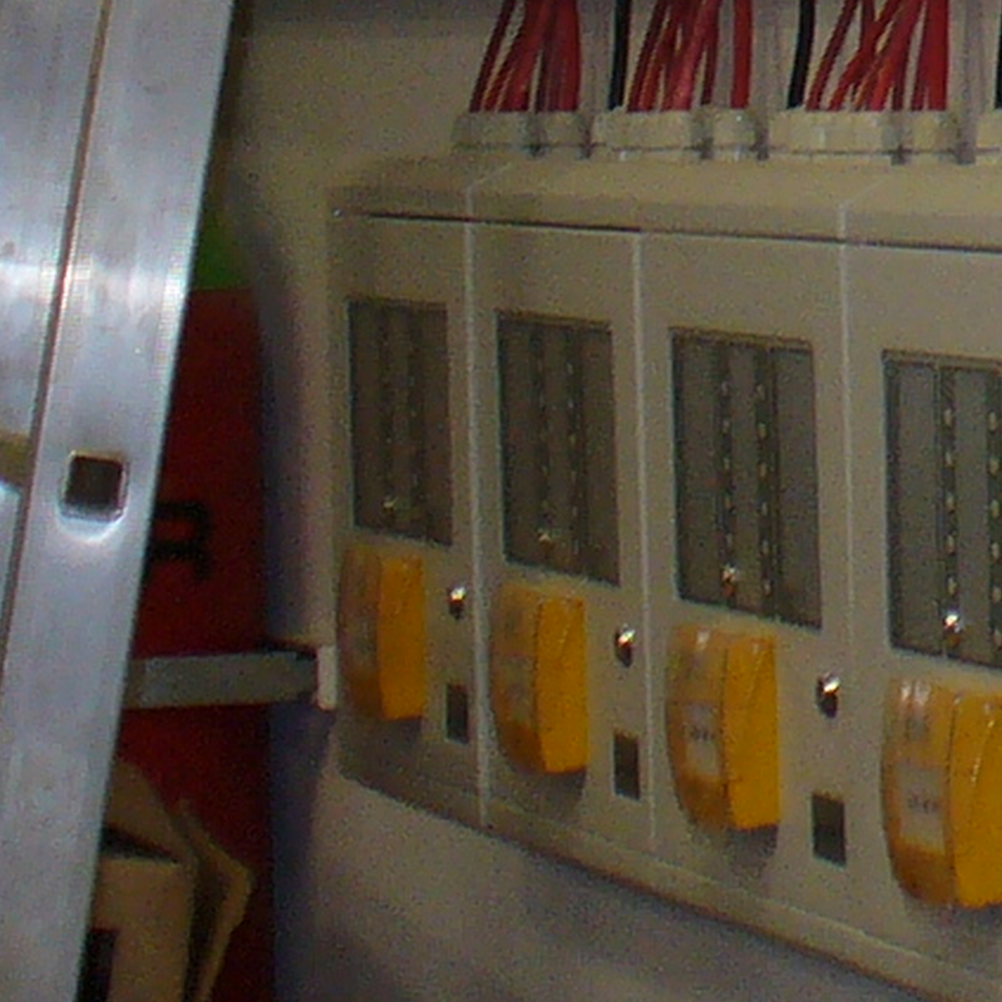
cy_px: -488
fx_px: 6484
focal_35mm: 198
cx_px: 1855
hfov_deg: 8.5
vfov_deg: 8.6
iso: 100
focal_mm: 6.1
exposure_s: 1/60
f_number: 2.8
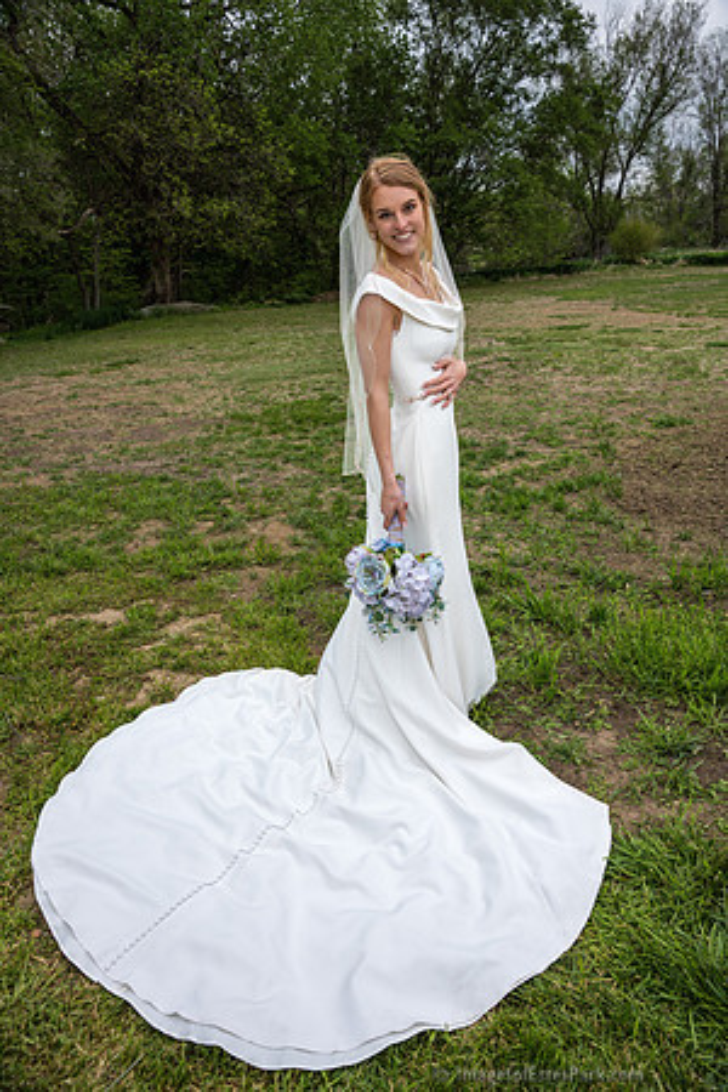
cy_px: 546
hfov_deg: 53.1
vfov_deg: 73.7
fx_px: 728
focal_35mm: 24
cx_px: 364
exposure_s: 1/80
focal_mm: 24
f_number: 7.1
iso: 100
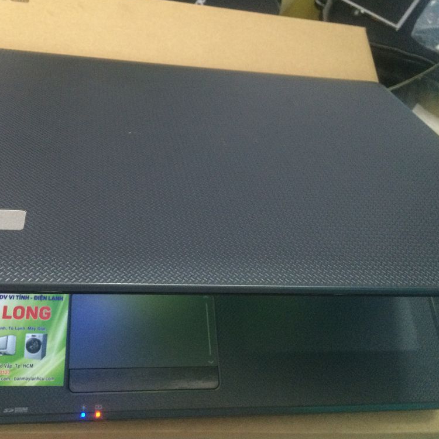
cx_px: 173
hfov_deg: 46.9
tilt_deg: -61.9
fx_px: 502
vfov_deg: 47.2
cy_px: 218
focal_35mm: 35
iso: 320
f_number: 2.2
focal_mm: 4.15
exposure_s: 1/25
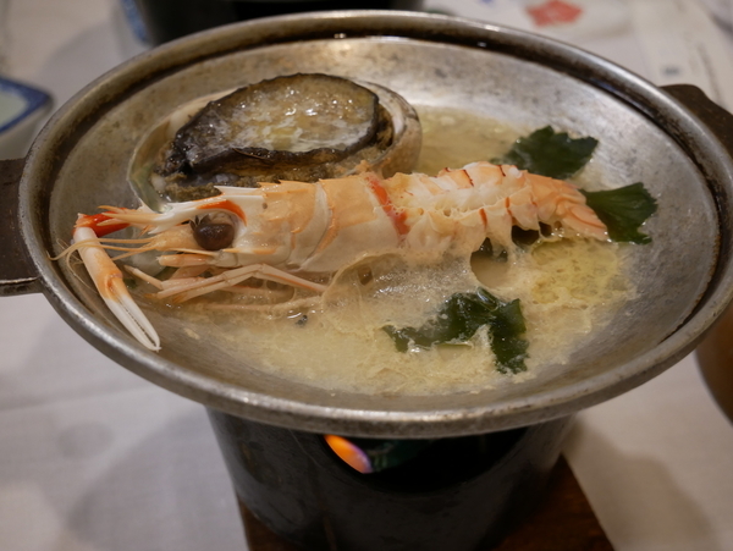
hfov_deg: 35.5
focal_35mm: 54
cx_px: 366
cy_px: 276
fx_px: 1144
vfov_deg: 27.1
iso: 800
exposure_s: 1/20
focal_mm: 27
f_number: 4.6
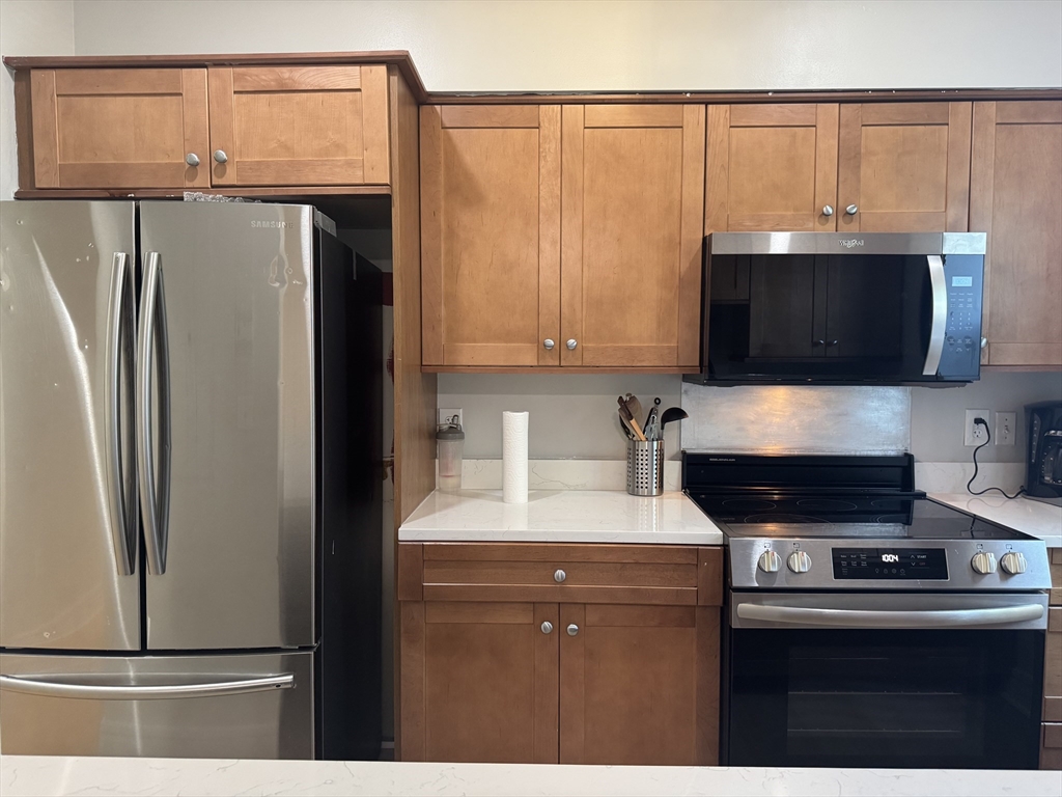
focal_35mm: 24
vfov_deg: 56.8
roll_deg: -0.2
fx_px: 736
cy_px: 398
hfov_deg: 71.6
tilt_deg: -3.4
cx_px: 531
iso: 400
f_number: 1.78
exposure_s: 1/60
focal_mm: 6.76
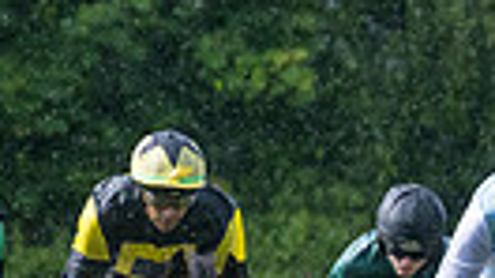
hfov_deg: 1.0
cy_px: 364
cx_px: 999
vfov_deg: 0.6
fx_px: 28289
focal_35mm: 2157
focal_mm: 270
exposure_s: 1/3200
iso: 400
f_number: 4
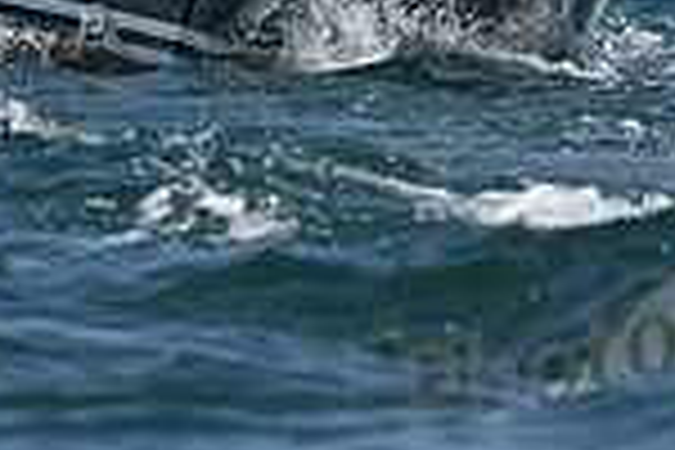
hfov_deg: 1.6
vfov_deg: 1.0
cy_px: -304
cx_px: 166
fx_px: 24654
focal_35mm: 1315
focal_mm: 340
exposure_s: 1/1600
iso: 320
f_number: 7.1
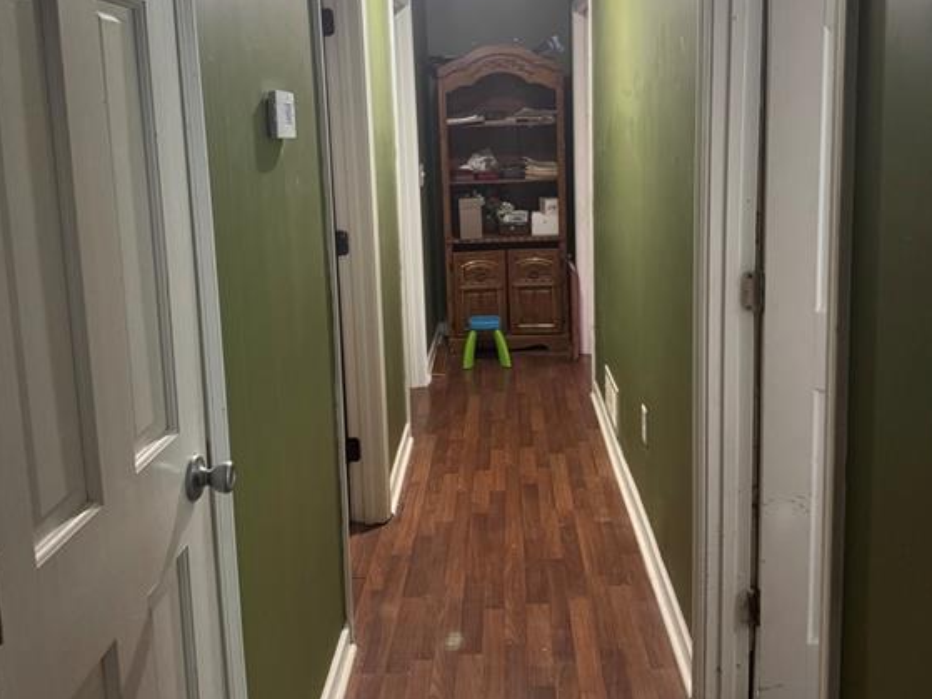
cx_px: 472
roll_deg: +1.5
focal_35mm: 33
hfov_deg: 55.4
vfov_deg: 42.5
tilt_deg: -8.0
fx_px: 888
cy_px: 250
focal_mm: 6.76
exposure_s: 1/60
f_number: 1.78
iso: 640
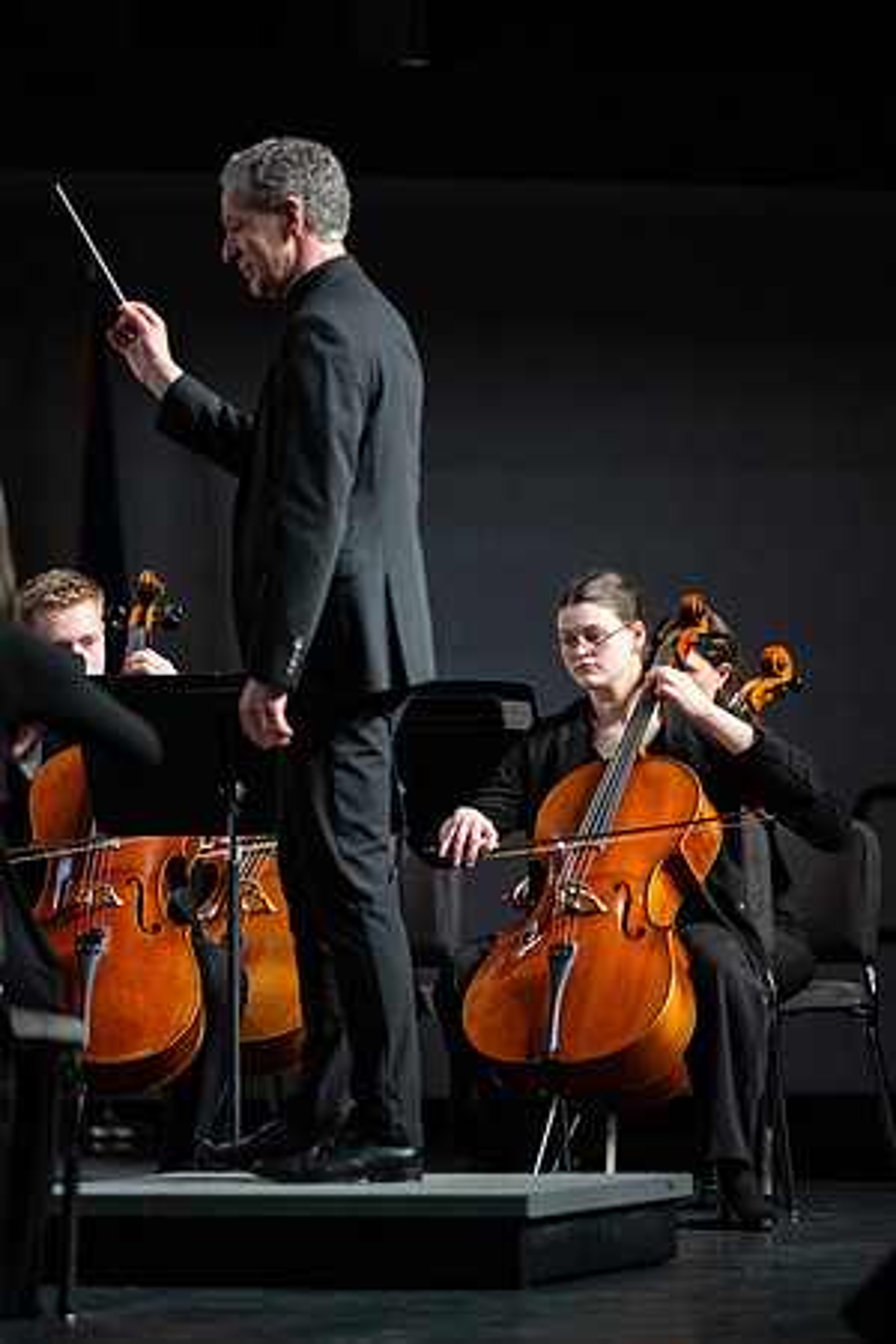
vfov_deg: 10.3
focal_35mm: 200
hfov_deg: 6.9
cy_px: 672
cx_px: 448
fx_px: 7466
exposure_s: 1/400
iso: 2000
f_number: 2.8
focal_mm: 200
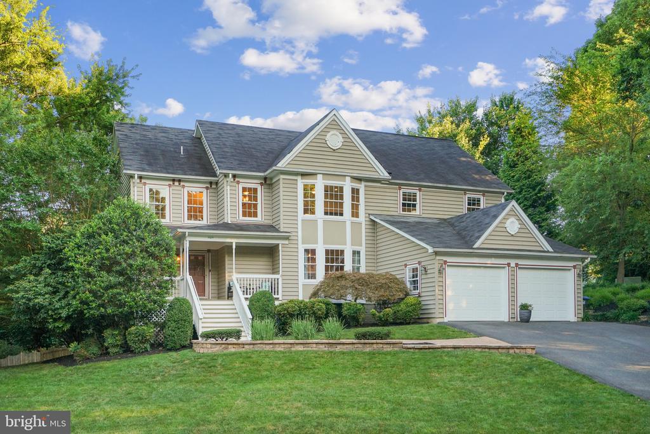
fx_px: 632
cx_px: 325
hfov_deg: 54.4
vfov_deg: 37.9
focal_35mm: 35
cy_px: 217
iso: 640
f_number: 9
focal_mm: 35
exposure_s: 1/160
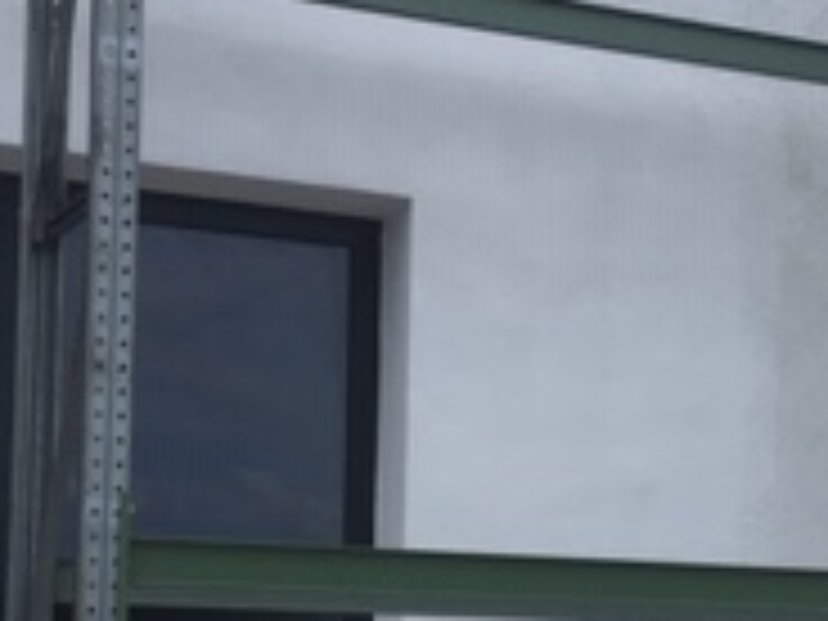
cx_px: 788
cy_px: 580
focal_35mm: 101
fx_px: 2416
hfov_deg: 19.0
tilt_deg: +3.5
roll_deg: -0.1
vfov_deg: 14.5
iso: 25
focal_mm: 4.15
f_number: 2.2
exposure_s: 1/1789
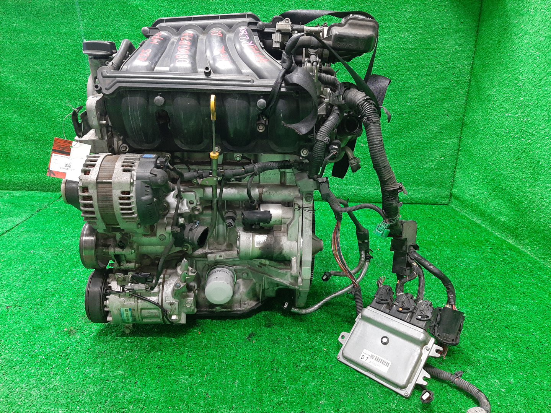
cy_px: 206
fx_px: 414
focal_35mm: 26
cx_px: 276
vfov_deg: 53.1
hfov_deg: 67.3
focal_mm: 3.93
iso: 242
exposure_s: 1/50
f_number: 1.7
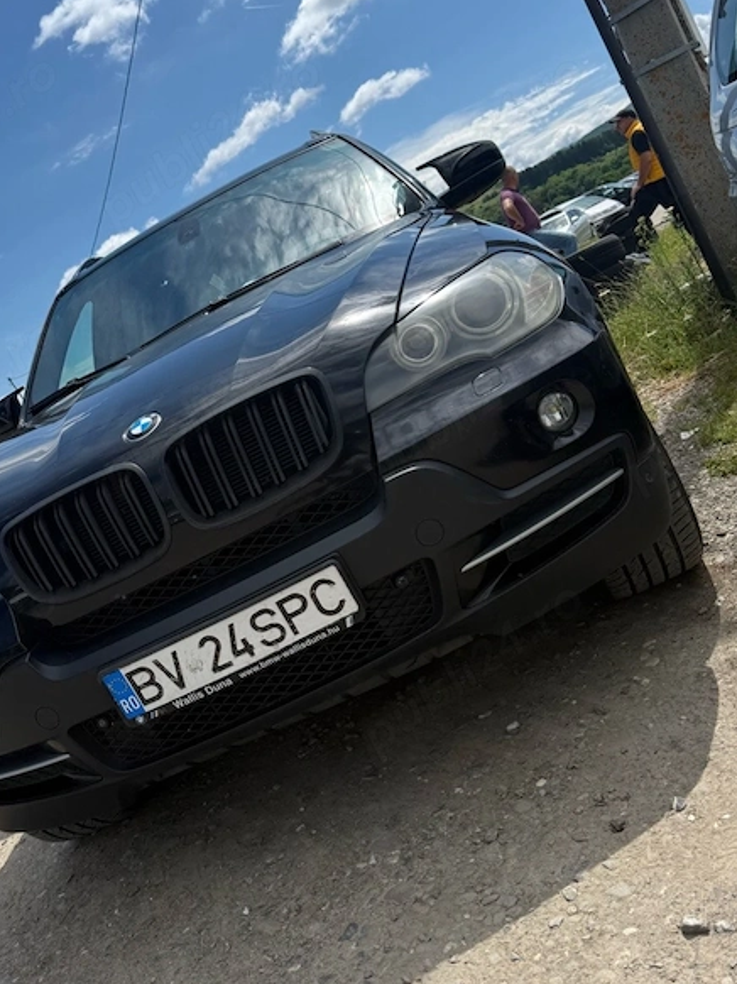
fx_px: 937
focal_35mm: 33
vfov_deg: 55.3
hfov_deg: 42.6
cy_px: 446
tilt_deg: -3.6
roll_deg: +27.3
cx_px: 277
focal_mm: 6.76
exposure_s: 1/6173
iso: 80
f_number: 1.78
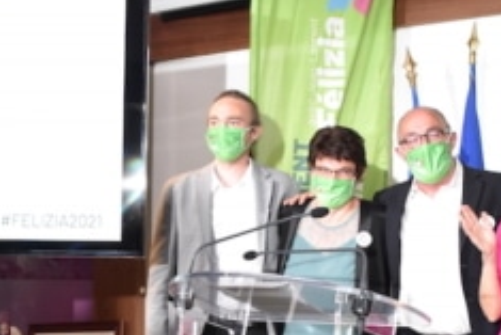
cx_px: 262
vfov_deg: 19.4
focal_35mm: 69
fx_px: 961
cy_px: 307
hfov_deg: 29.2
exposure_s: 1/100
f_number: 5
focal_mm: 18
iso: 1600
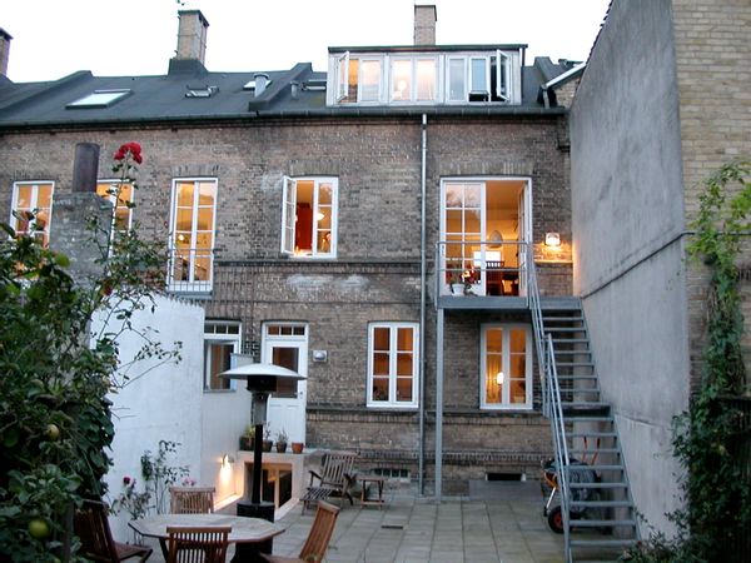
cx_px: 376
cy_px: 282
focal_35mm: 37
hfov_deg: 50.1
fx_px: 803
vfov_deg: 38.7
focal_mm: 5.6
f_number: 2.7
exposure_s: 1/3.9
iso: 212
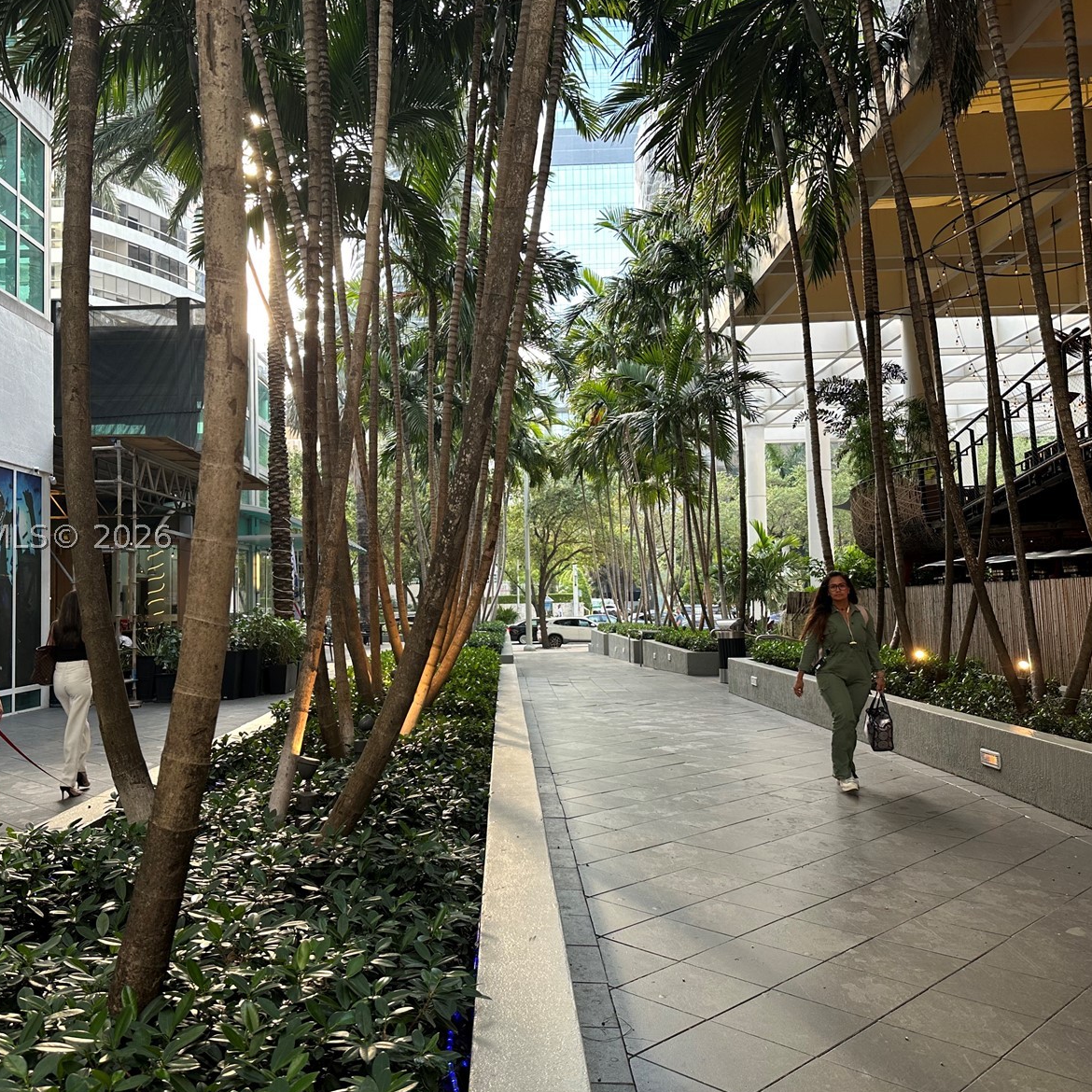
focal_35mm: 29
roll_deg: +0.7
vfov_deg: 55.6
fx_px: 1035
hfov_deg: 55.4
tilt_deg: +3.3
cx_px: 458
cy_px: 537
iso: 80
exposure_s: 1/120
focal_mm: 6.86
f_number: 1.78
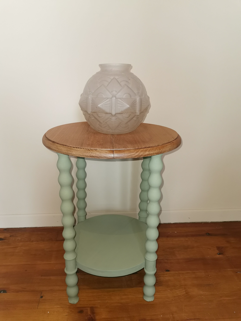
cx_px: 120
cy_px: 160
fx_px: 251
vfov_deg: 65.3
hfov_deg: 51.4
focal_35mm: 27
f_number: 1.6
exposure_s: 1/50
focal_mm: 5.56
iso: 160
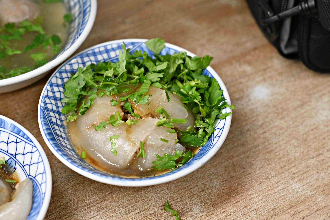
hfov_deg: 27.0
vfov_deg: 18.2
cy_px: 110
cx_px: 165
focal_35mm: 75
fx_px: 687
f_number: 3.2
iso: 1800
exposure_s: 1/200
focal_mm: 50
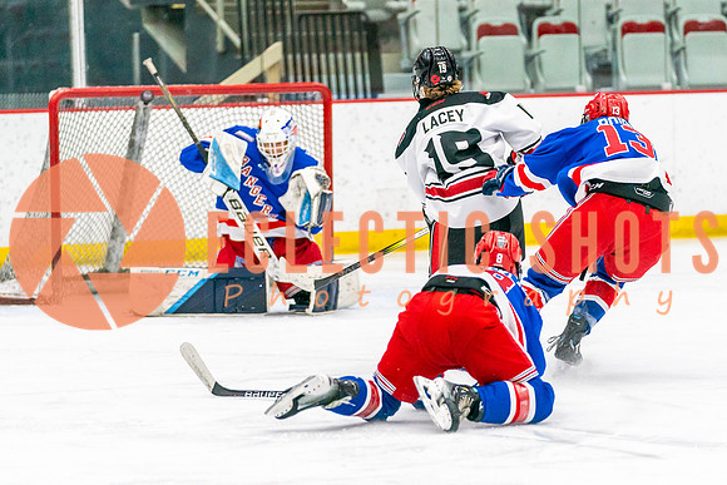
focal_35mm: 244
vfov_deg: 5.6
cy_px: 271
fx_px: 4922
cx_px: 364
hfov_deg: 8.4
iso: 3200
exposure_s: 1/1250
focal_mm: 158
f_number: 2.8
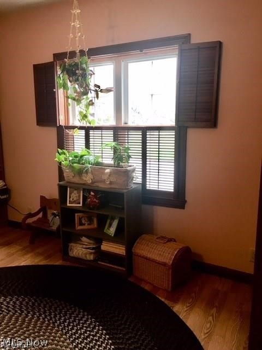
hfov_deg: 48.2
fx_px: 293
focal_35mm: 29
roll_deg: +0.8
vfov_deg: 61.7
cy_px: 175
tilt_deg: -9.7
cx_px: 131
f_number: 2.2
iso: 80
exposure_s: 1/30
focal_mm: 4.15
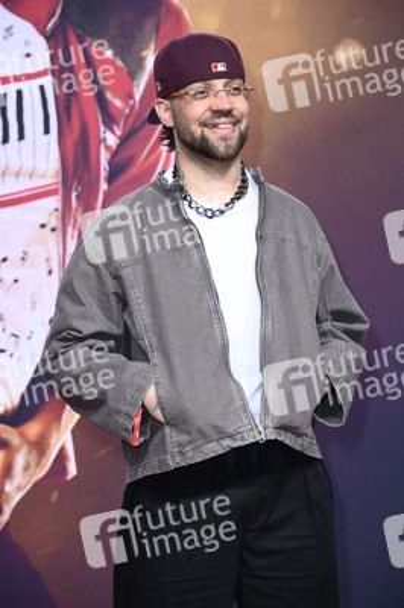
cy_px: 304
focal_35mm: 125
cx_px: 202
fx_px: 2108
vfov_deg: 16.4
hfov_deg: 10.9
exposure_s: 1/250
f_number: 5.6
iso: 400
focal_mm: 125
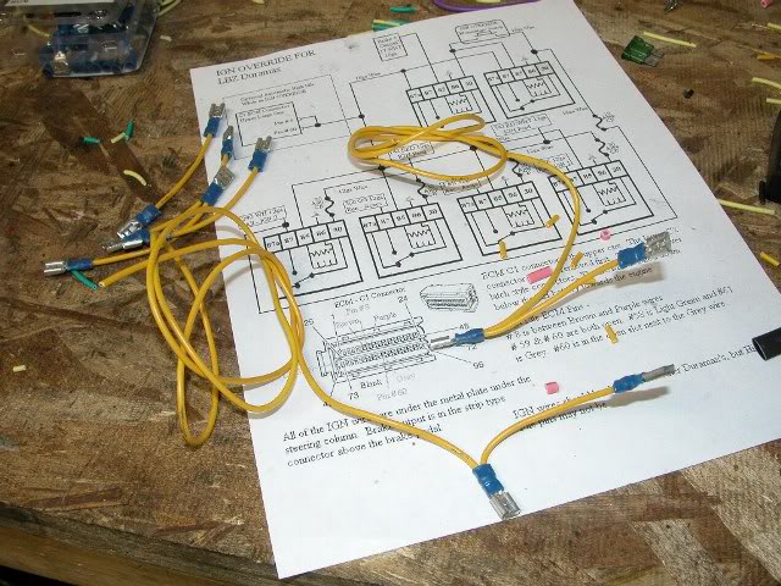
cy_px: 293
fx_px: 790
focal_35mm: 35
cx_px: 390
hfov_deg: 52.6
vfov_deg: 40.7
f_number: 5
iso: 200
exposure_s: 1/45
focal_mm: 8.9
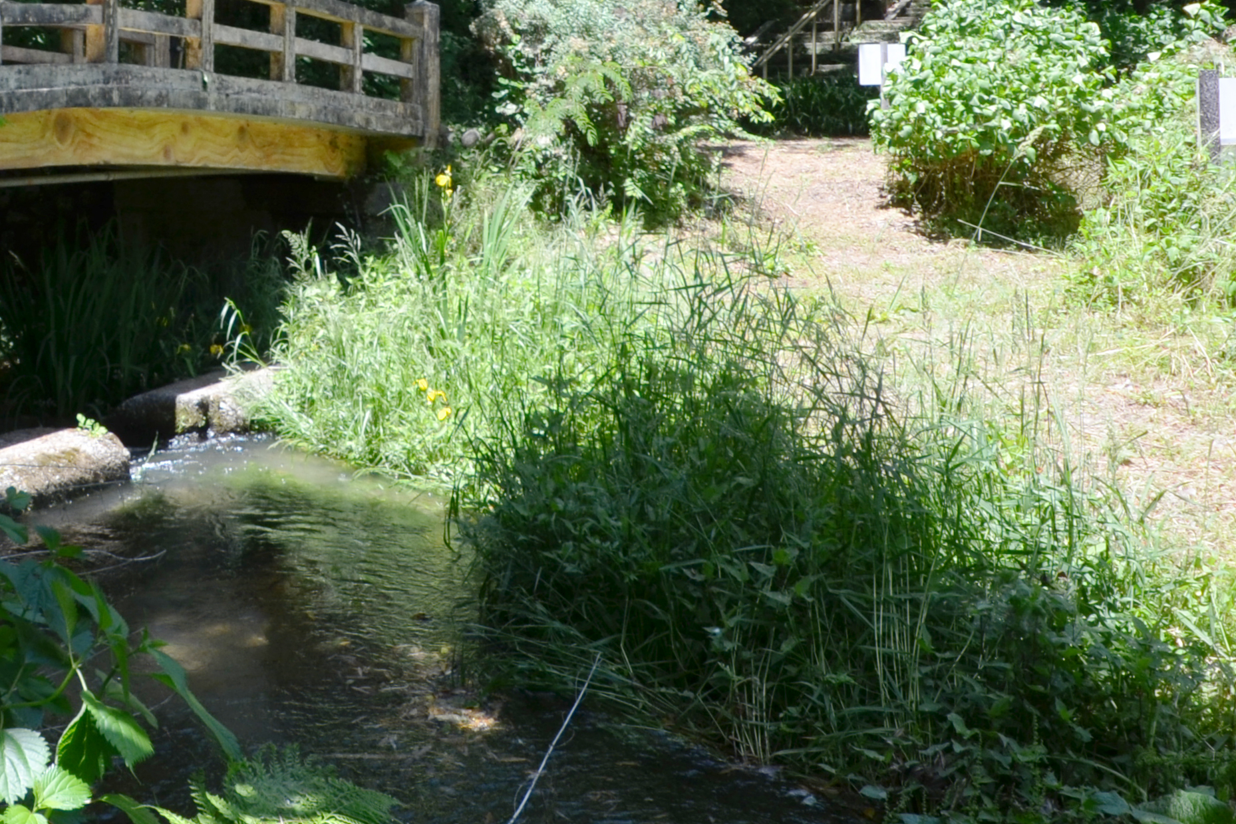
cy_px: 26
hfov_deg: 41.6
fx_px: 1568
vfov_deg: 27.9
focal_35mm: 46
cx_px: 288
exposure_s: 1/200
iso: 200
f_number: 7.1
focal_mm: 11.5
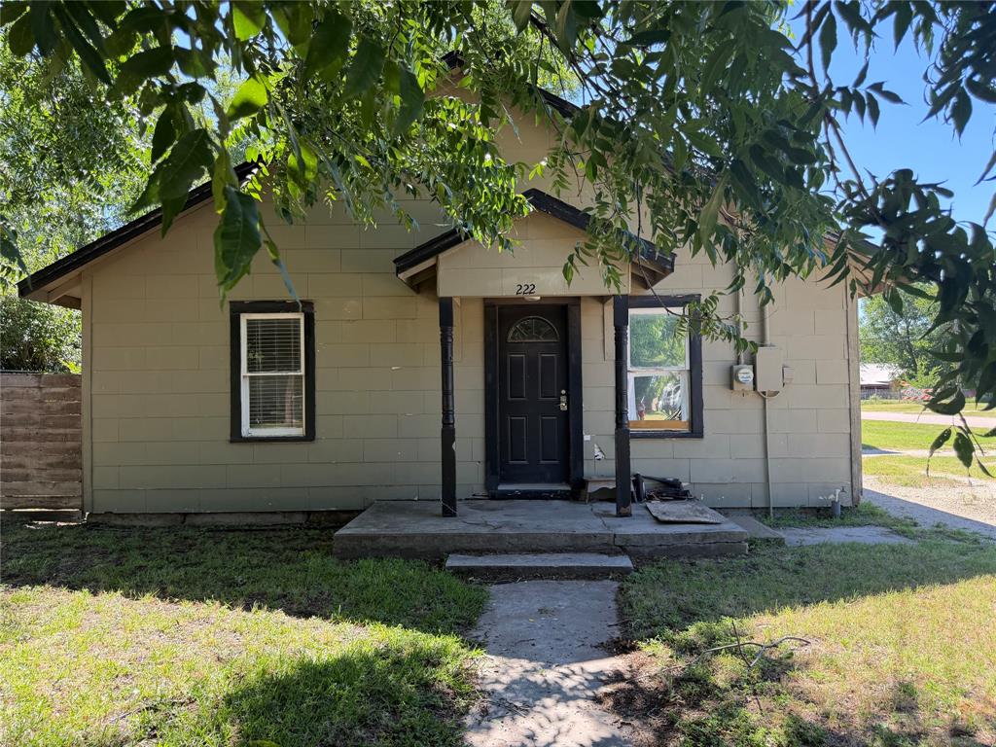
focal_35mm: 24
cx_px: 498
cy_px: 374
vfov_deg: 56.8
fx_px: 691
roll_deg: +0.6
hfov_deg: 71.6
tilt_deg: +0.3
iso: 100
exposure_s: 1/571
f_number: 1.78
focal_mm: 6.76
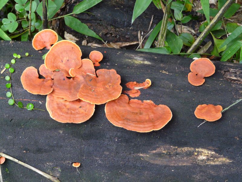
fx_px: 727
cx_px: 121
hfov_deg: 18.9
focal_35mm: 104
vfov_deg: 14.2
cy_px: 91
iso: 200
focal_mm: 17
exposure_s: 1/25
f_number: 3.6
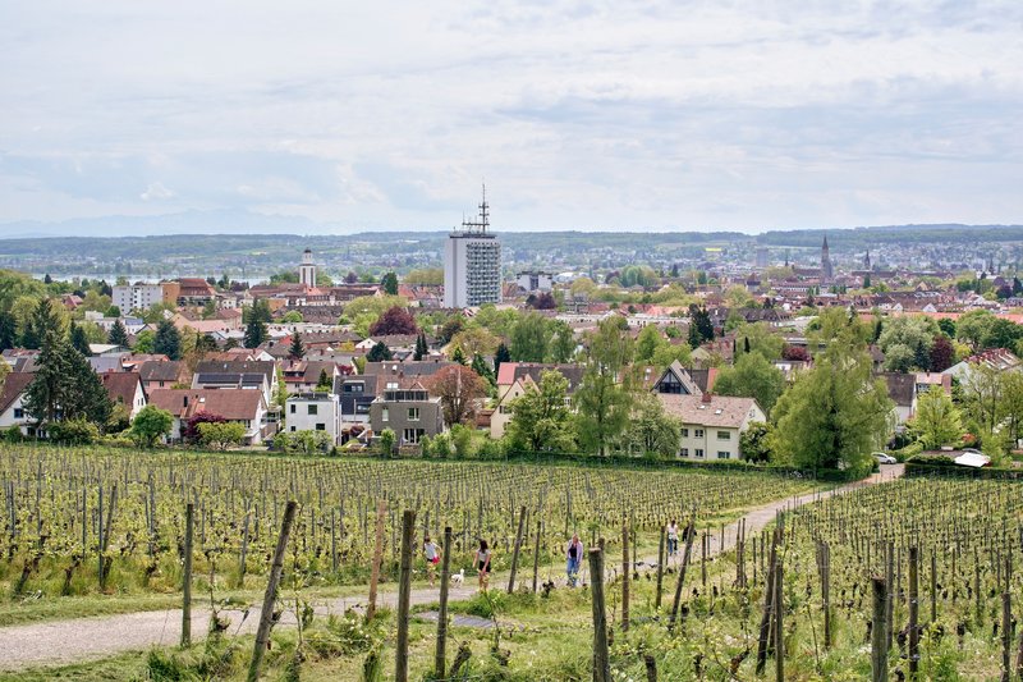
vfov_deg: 29.9
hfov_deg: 43.6
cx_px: 512
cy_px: 341
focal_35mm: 45
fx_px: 1278
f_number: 11
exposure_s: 1/160
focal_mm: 45
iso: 100
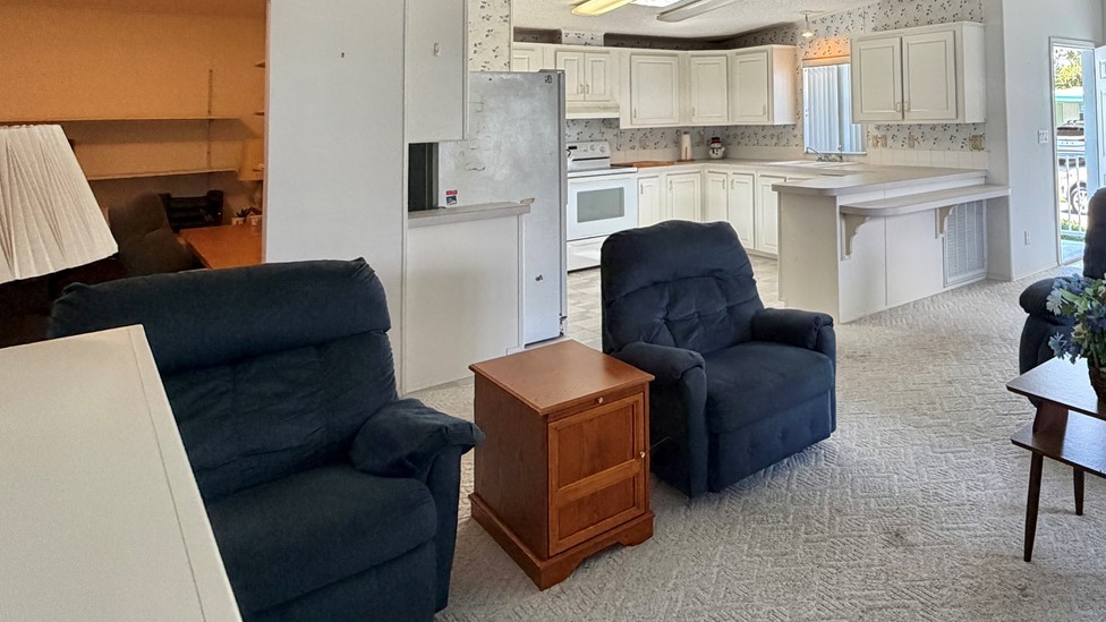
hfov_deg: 67.0
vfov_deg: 42.5
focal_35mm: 25
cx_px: 887
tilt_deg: +2.7
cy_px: 71
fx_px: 733
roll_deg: +0.9
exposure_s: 1/120
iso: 200
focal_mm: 2.22
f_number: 2.2
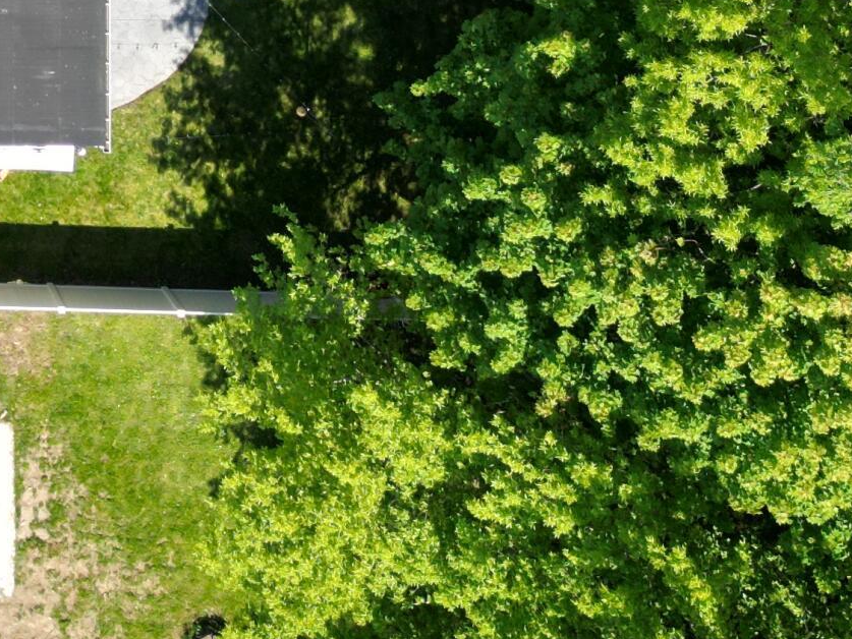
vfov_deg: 15.8
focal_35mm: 86
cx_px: -323
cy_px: -314
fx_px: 2117
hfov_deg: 20.4
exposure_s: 1/1600
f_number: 1.7
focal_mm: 6.72
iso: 110
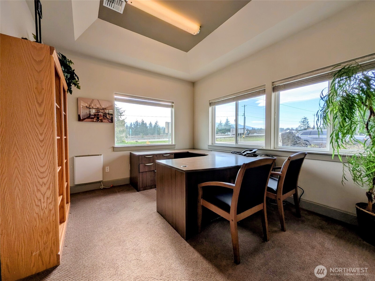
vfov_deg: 89.9
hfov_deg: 106.2
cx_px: 188
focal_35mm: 13
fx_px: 141
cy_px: 140
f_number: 2.2
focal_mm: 1.54
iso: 27
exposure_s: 1/271
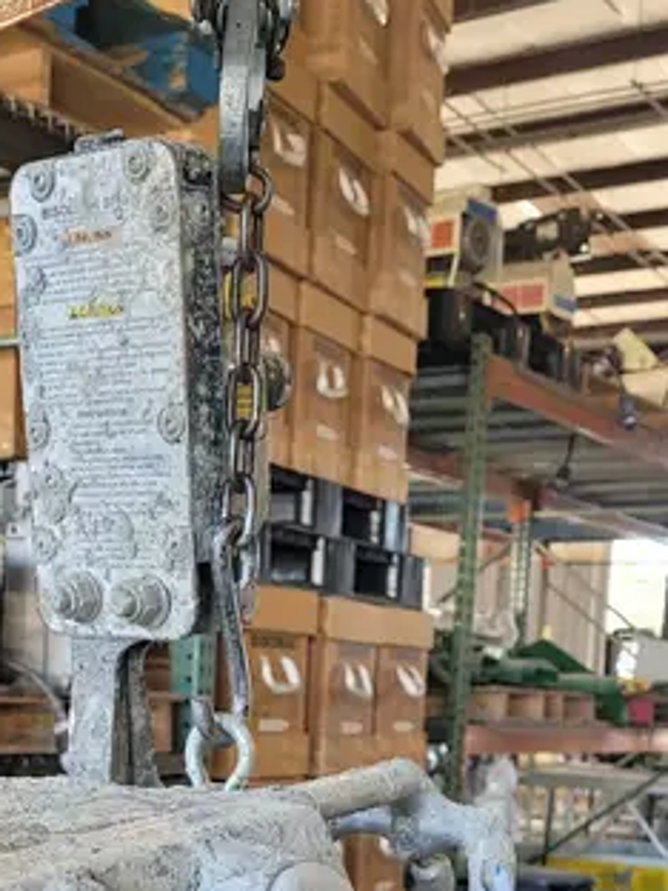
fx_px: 1570
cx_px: 200
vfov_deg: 29.8
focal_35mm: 61
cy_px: 861
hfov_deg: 23.9
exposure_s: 1/120
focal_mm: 5.4
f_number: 1.8
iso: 200
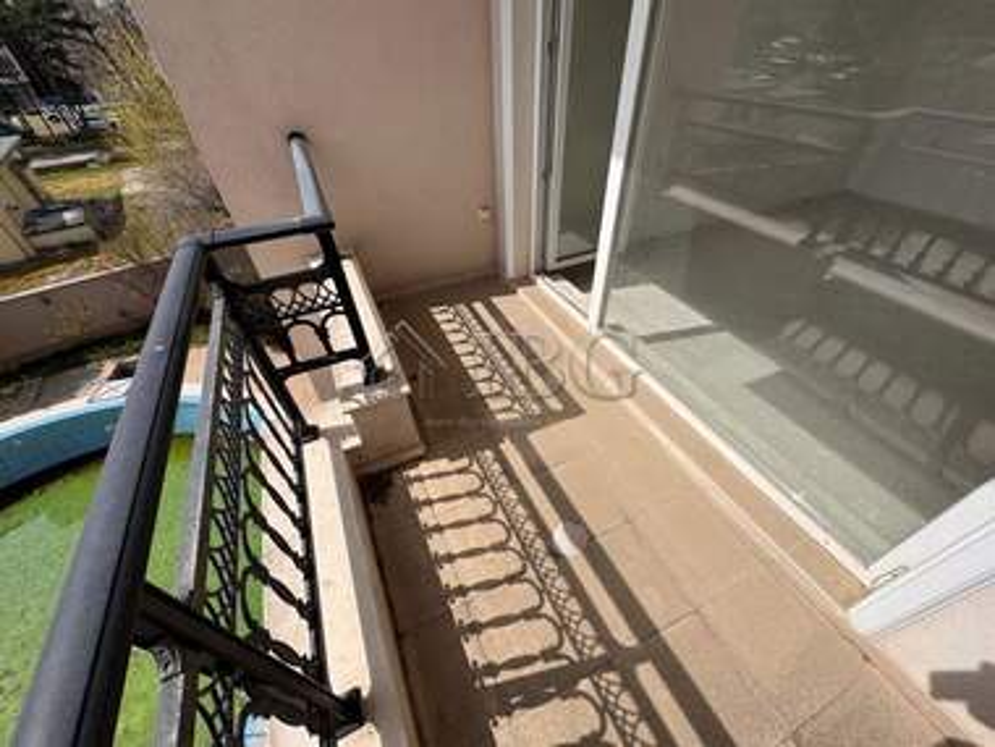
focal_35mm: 14
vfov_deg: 85.7
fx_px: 402
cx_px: 498
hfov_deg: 102.1
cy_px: 374
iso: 50
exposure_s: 1/2674
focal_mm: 2.22
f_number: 2.2
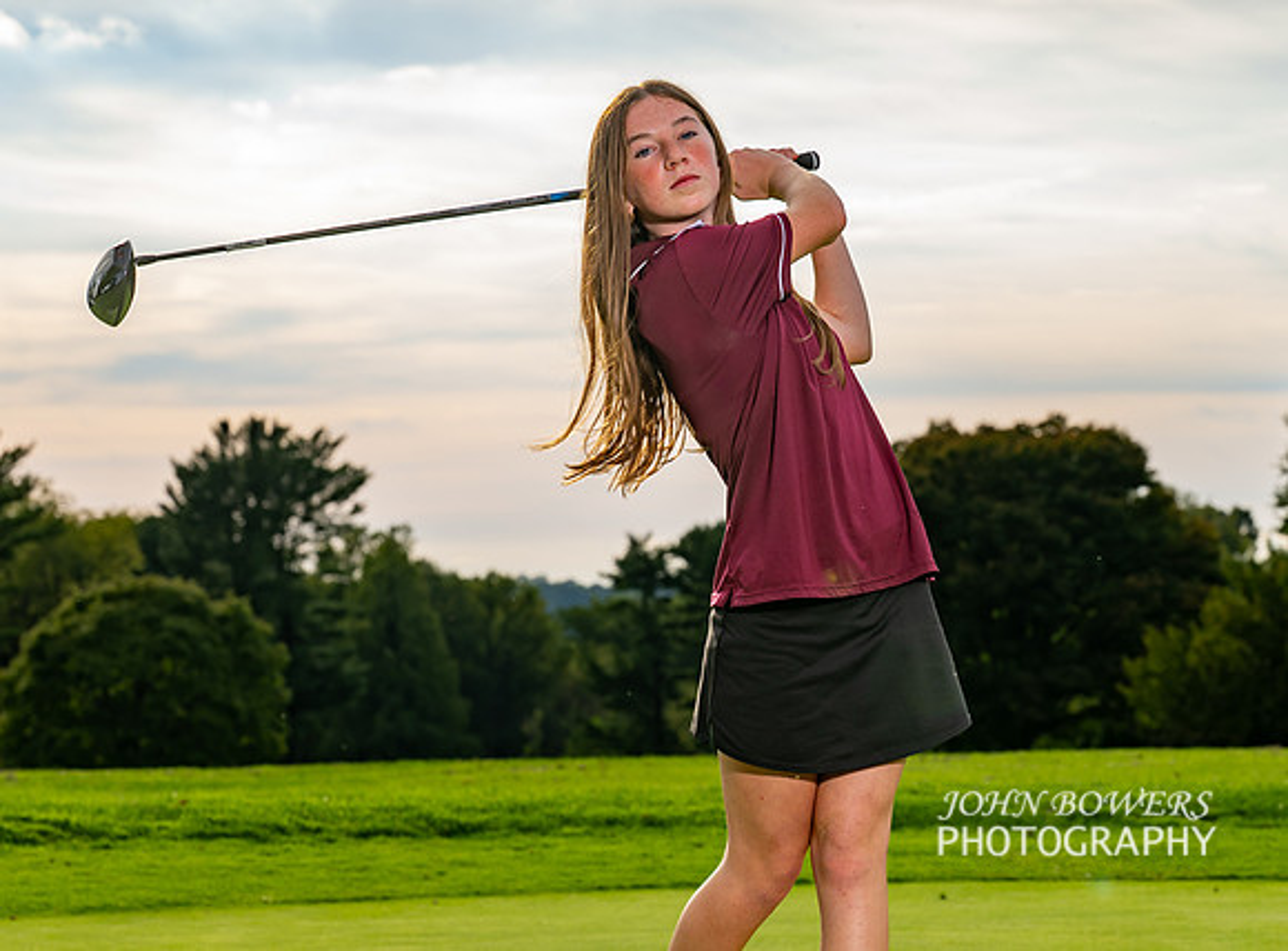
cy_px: 358
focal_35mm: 116
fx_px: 4296
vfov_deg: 12.6
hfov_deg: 17.1
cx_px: 653
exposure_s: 1/320
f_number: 5.6
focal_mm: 70
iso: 80
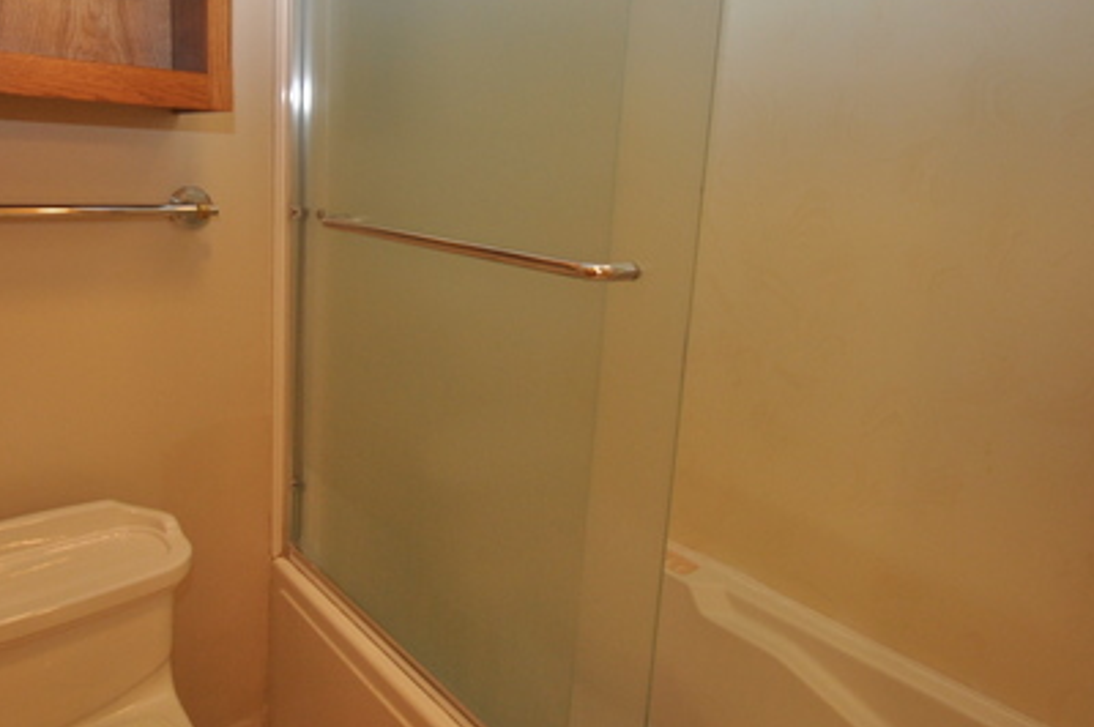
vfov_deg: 52.6
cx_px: 459
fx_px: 729
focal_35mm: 24
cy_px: 280
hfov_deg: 73.3
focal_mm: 10
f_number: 4
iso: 800
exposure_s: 1/60
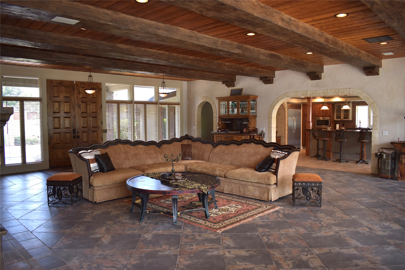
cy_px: 135
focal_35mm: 27
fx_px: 304
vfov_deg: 47.9
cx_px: 202
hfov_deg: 67.4
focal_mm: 18
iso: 200
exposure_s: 1/60
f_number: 3.5
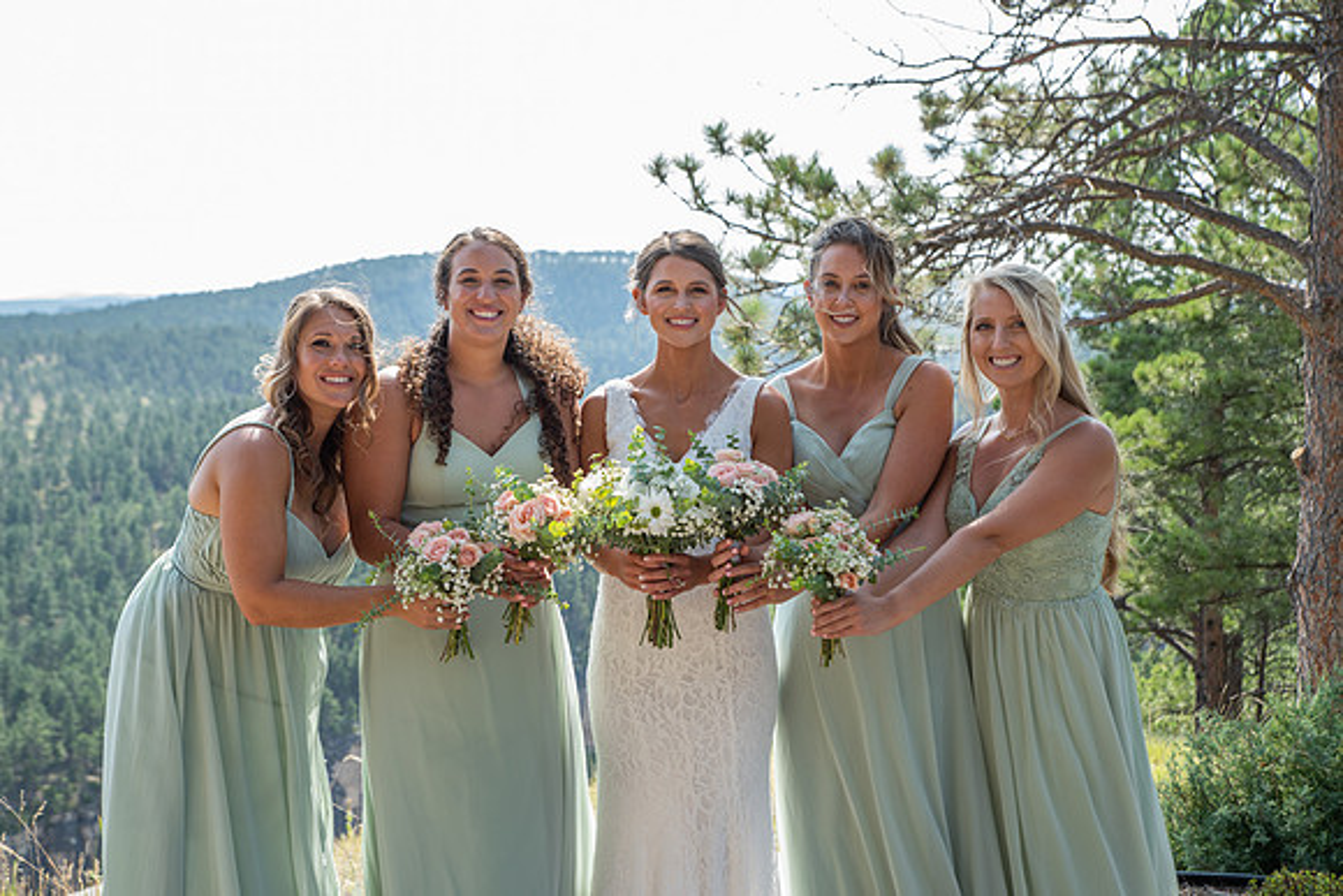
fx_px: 1791
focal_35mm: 48
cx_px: 672
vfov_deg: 28.1
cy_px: 448
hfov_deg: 41.1
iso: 125
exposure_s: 1/160
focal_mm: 48
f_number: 4.5
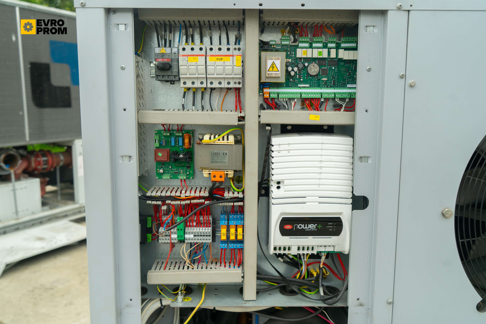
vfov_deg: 43.6
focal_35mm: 30
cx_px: 243
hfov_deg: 61.9
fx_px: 405
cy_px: 162
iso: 250
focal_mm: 30
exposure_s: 1/160
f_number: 5.6
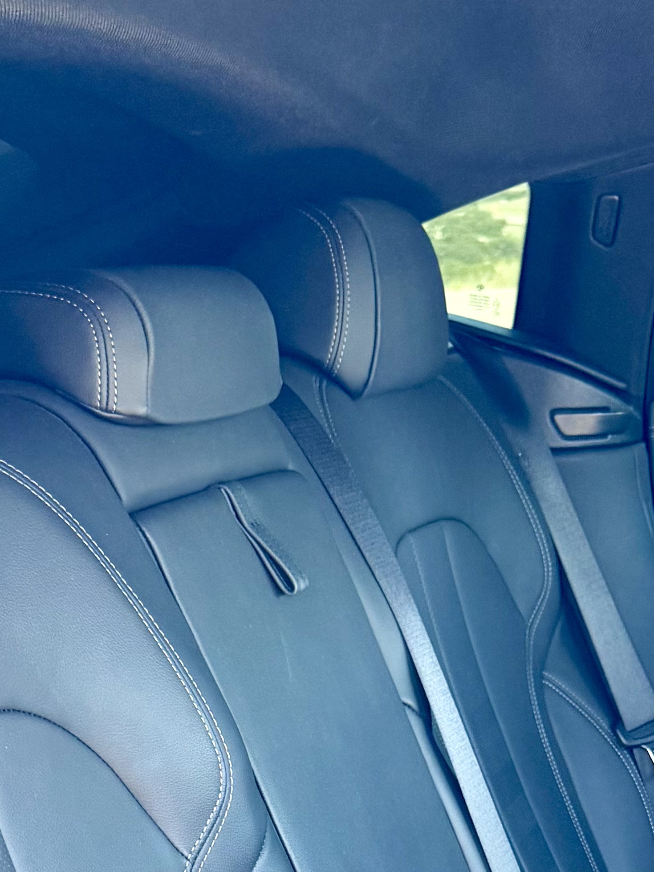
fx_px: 1763
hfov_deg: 20.8
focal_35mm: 70
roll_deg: +2.2
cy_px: 1071
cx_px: 521
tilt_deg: -26.3
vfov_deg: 24.8
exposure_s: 1/105
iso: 200
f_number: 1.78
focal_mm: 6.76
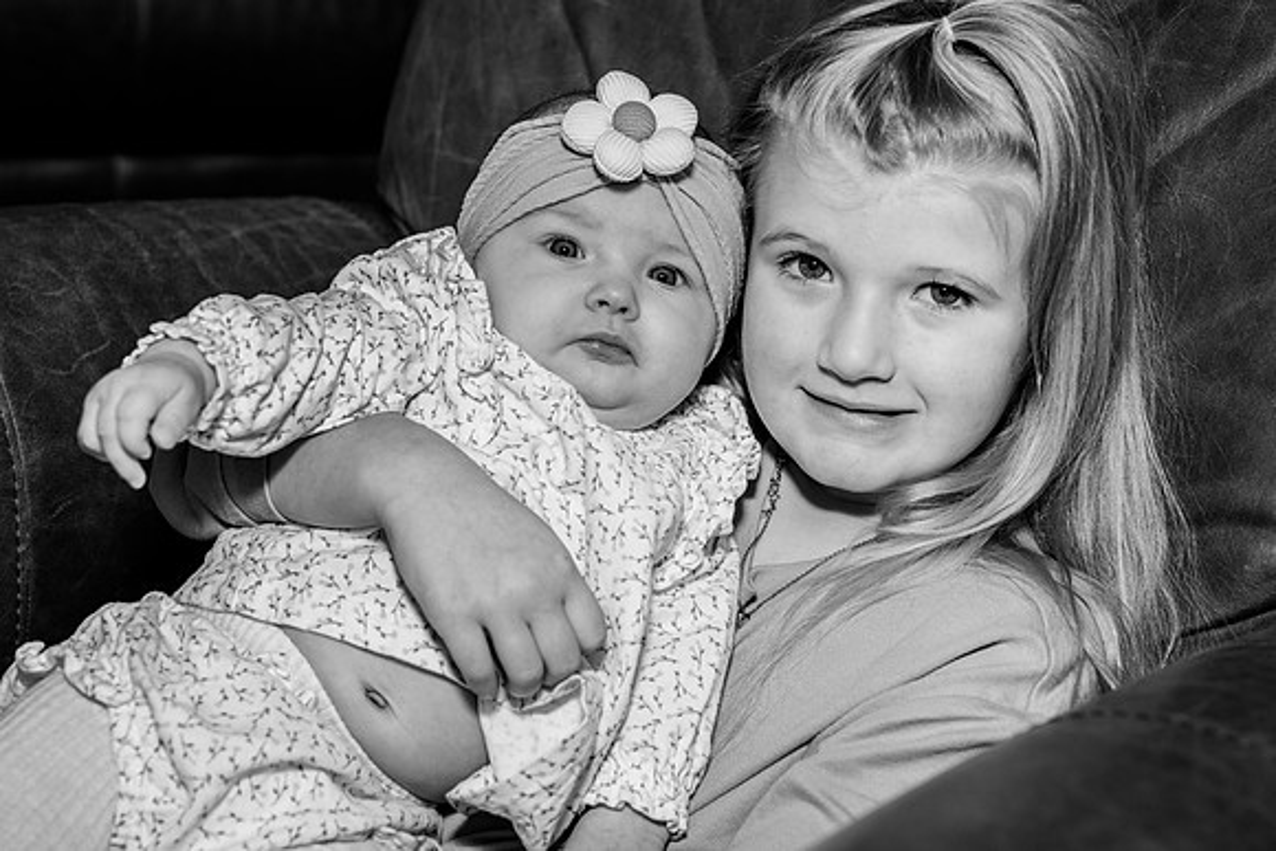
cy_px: 426
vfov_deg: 19.5
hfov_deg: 28.8
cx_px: 638
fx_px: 2482
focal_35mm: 70
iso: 400
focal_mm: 70
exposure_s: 1/250
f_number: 5.6
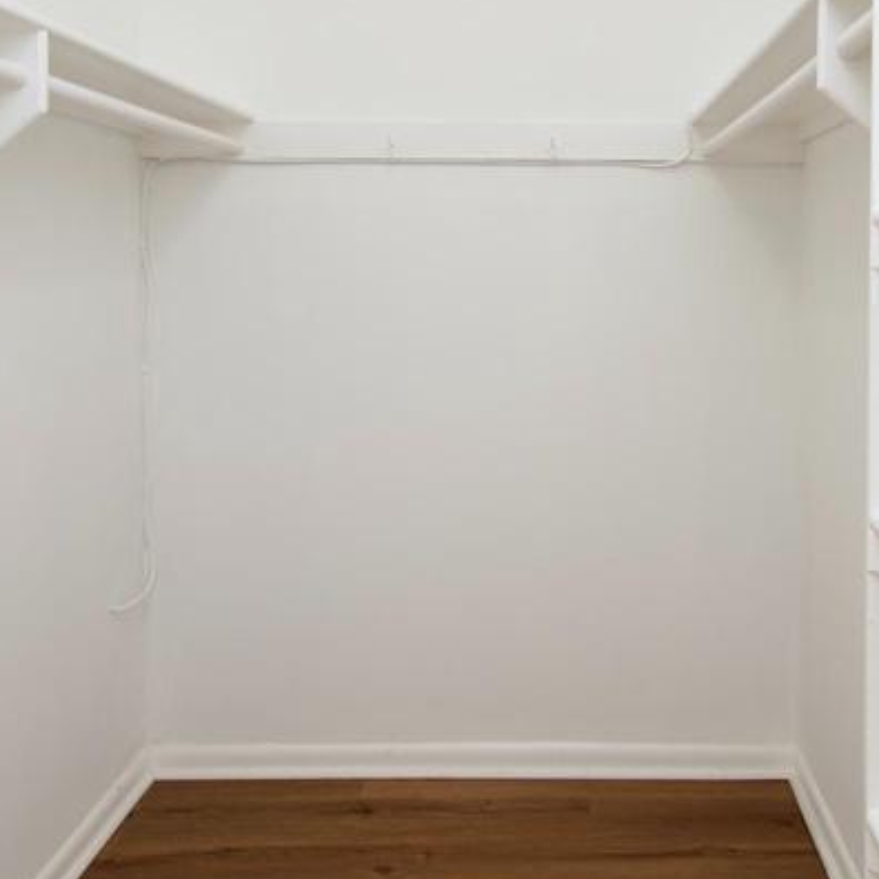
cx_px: 550
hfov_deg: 49.3
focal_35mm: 33
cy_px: 245
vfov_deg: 48.3
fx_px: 948
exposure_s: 1/40
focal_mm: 10
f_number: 7.1
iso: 320
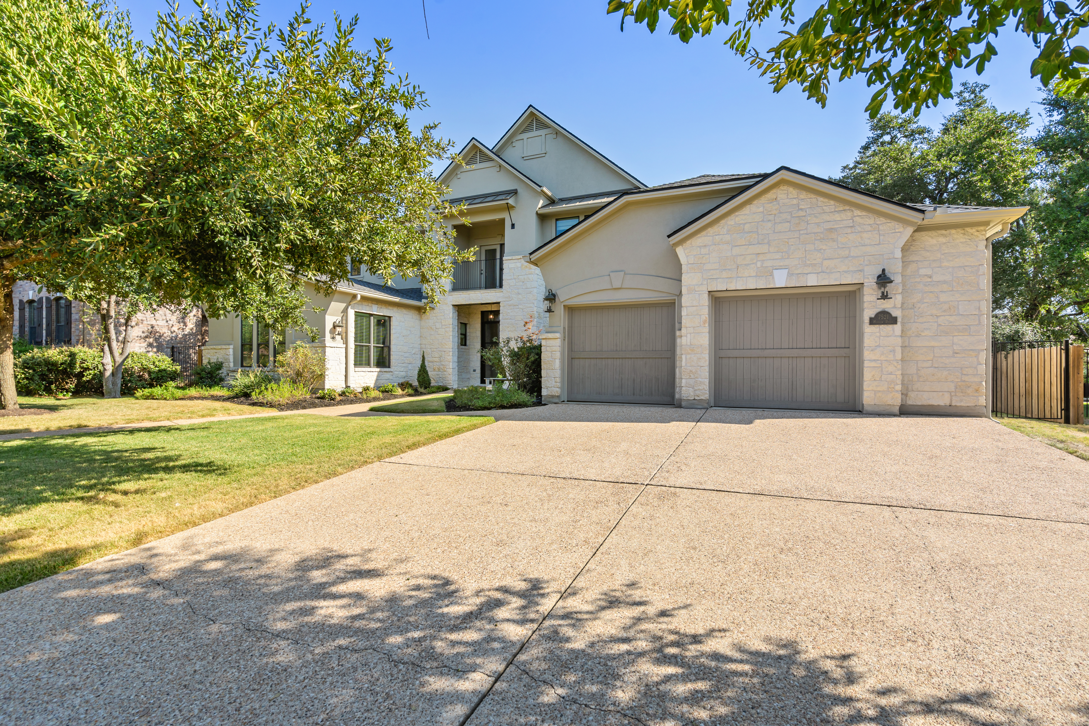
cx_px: 544
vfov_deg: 73.7
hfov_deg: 96.7
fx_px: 484
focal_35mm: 16
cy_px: 363
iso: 100
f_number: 9
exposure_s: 1/125
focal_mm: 16
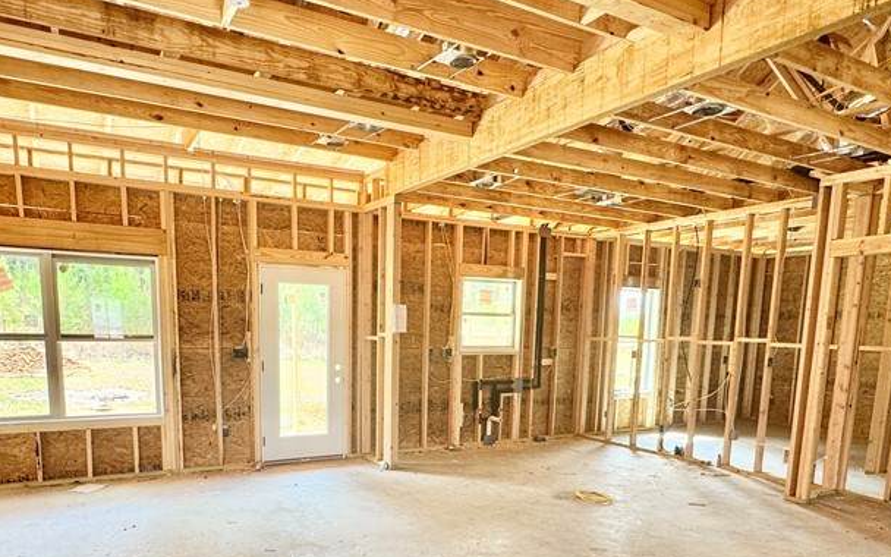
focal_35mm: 25
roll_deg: -0.8
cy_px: 436
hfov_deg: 72.3
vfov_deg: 46.9
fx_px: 607
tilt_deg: -8.8
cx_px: 396
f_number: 2.2
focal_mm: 2.22
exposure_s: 1/99
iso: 80
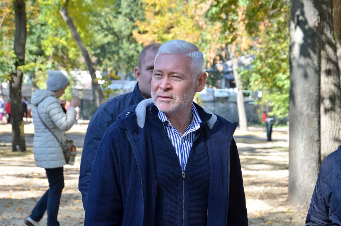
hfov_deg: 20.7
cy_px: 113
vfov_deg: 13.8
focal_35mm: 99
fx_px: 936
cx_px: 170
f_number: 8
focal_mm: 66
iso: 500
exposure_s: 1/320
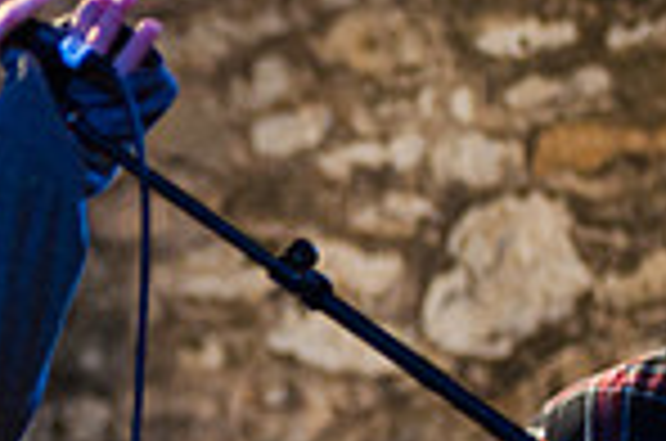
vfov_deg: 2.9
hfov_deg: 4.4
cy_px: 322
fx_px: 8695
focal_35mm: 471
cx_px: -135
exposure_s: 1/125
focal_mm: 80
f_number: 2.8
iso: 1250
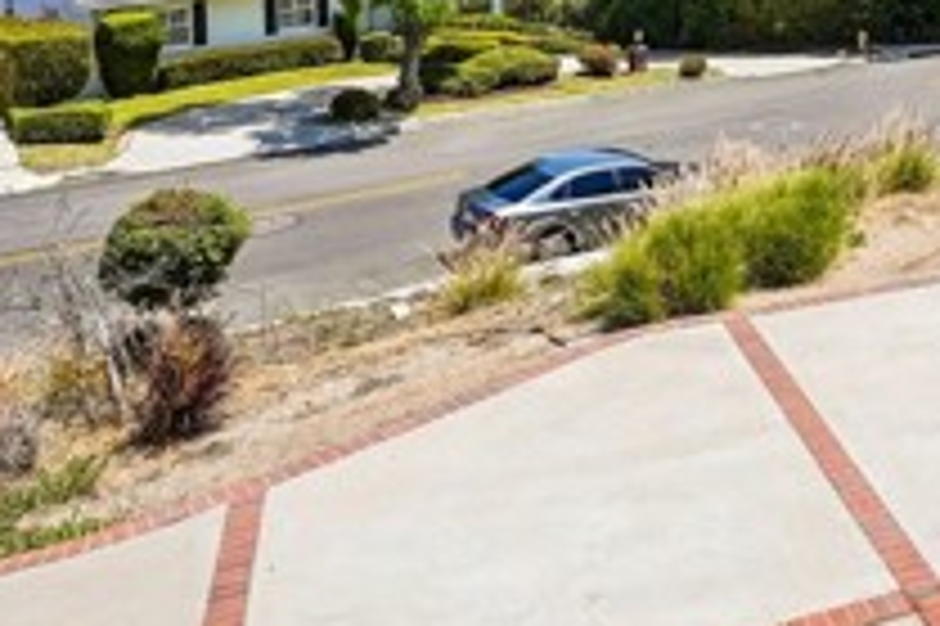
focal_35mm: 49
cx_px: 971
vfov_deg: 24.3
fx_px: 1278
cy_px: -171
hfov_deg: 35.8
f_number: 8
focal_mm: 16
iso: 400
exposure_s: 1/1000
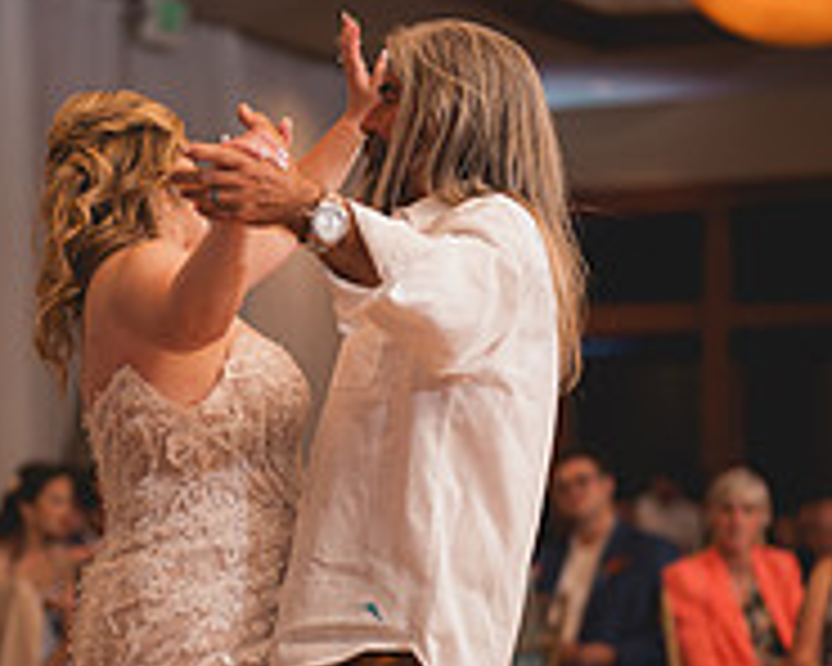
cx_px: 324
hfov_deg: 16.8
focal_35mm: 114
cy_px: 477
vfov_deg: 13.5
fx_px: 2807
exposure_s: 1/250
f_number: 1.2
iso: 125
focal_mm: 50
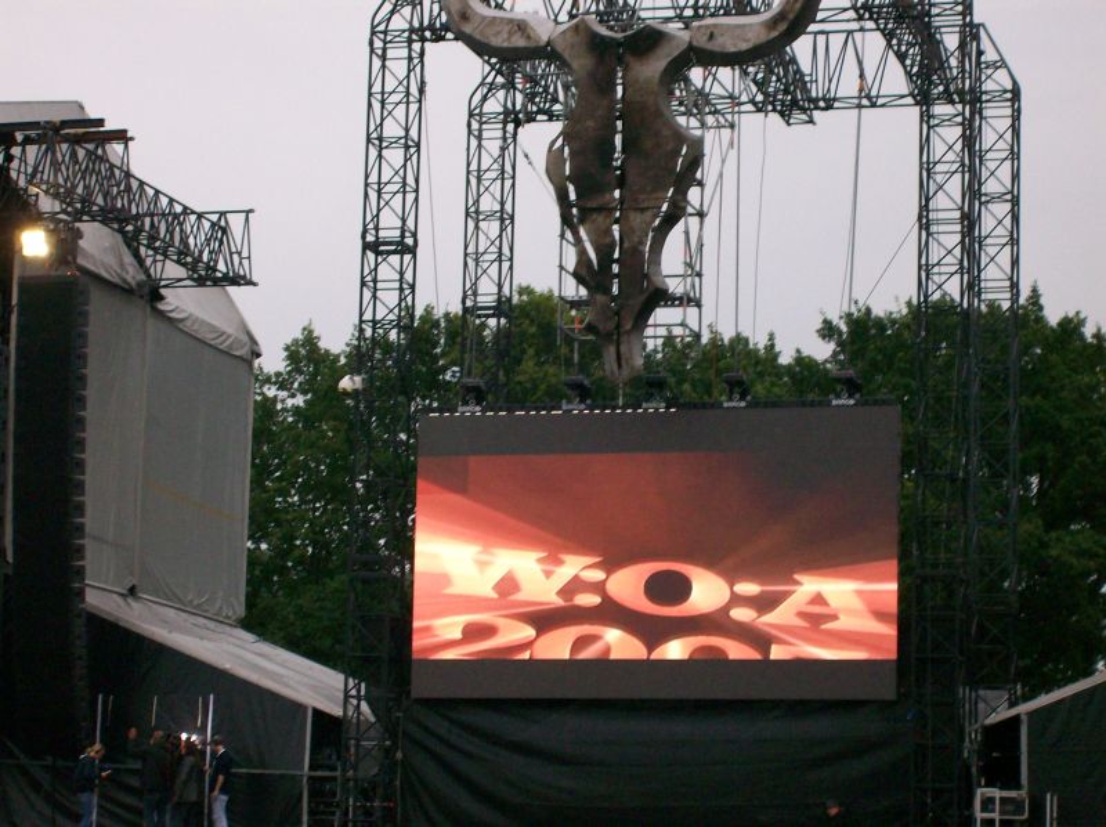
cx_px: 553
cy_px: 414
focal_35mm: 108
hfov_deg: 18.2
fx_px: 3447
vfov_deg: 13.7
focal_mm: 18
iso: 140
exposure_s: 1/180
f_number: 4.8
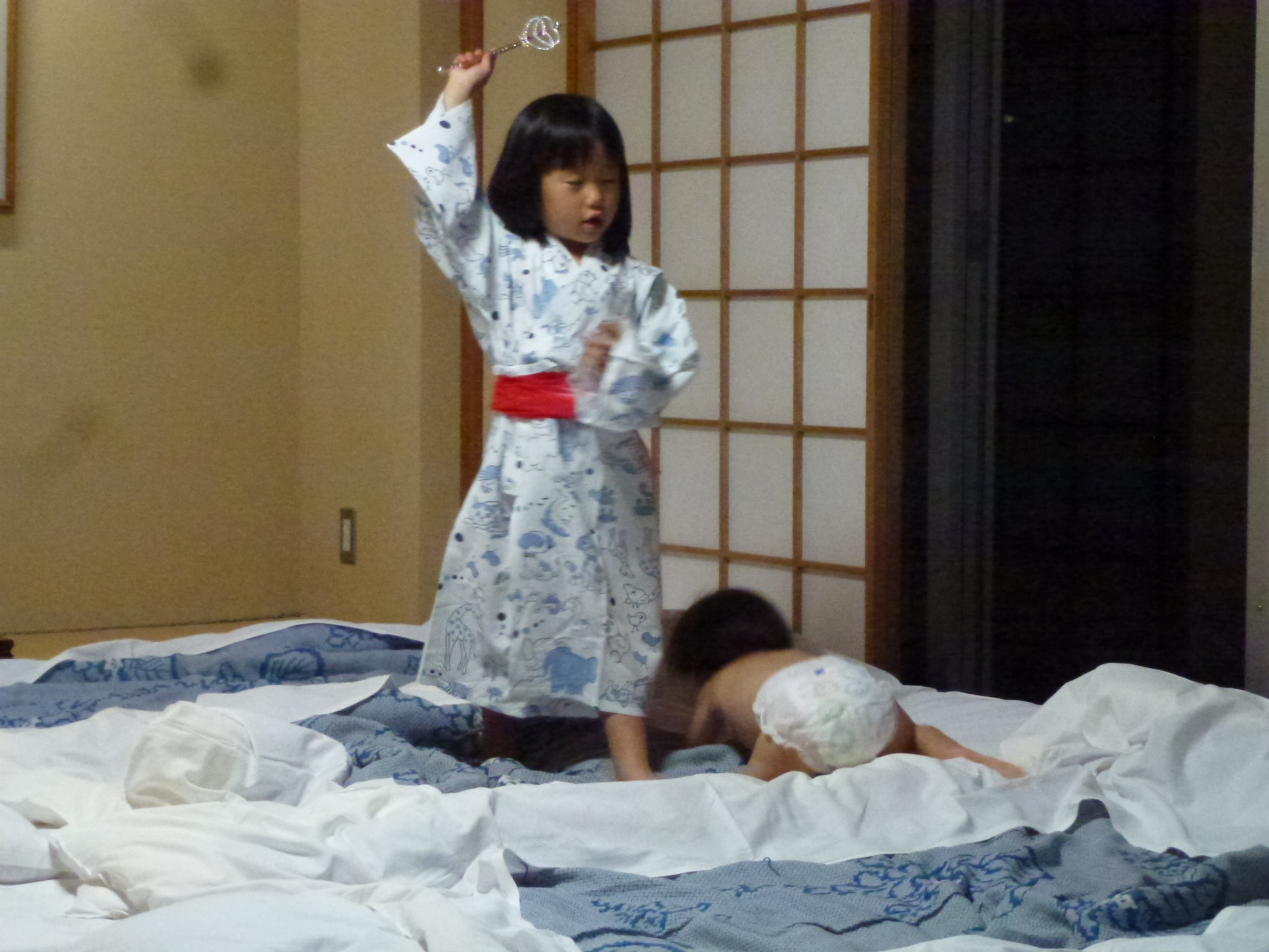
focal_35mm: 77
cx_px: 637
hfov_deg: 25.3
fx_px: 2823
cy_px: 474
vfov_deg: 19.1
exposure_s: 1/50
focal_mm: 13.6
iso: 1600
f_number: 4.7
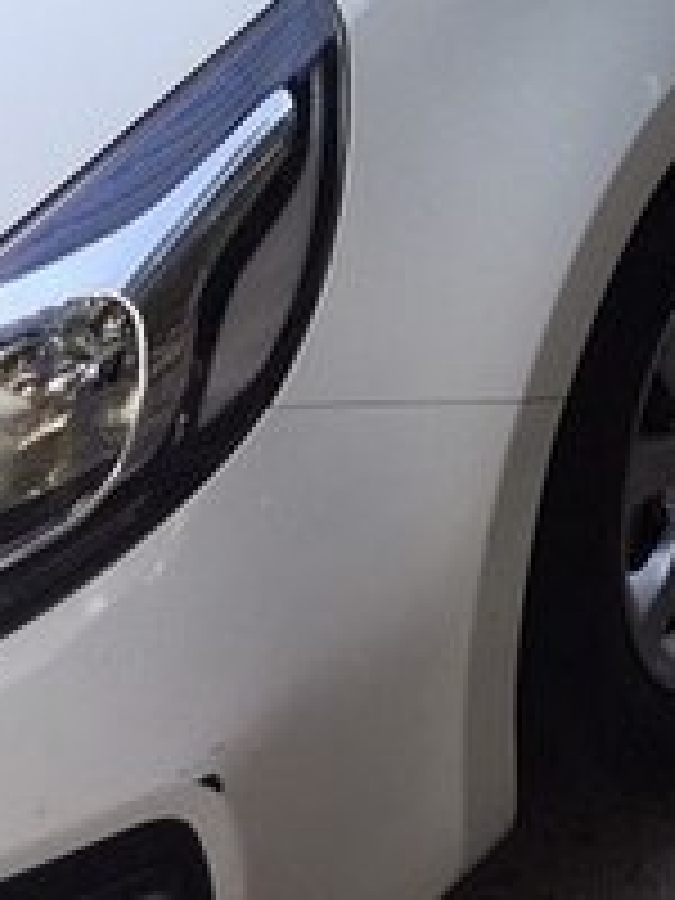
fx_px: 1872
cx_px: 810
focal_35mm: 72
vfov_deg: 24.7
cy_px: -144
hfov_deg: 19.3
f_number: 2.2
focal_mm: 4.15
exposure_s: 1/100
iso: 32
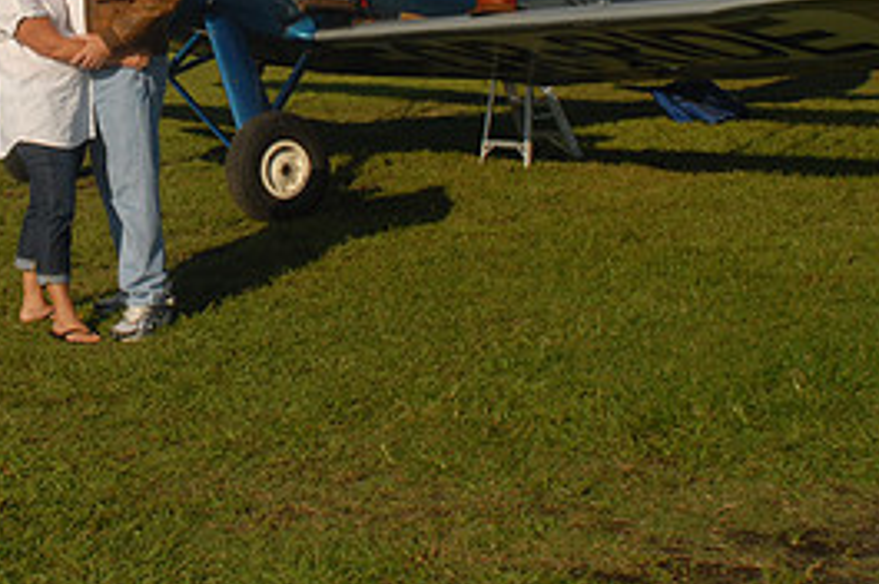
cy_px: 7
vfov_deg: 19.1
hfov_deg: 28.3
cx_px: 116
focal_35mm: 69
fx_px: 1685
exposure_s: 1/250
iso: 100
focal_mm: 21
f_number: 11
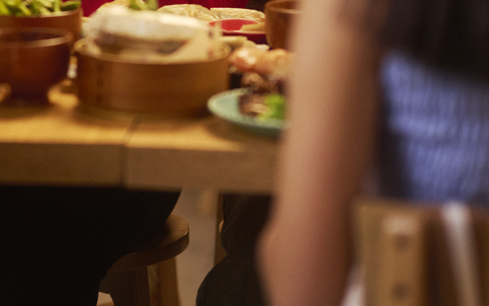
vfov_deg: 7.9
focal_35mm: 165
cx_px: 97
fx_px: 2199
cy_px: 16
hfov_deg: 12.6
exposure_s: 1/200
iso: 800
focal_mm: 50
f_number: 1.4
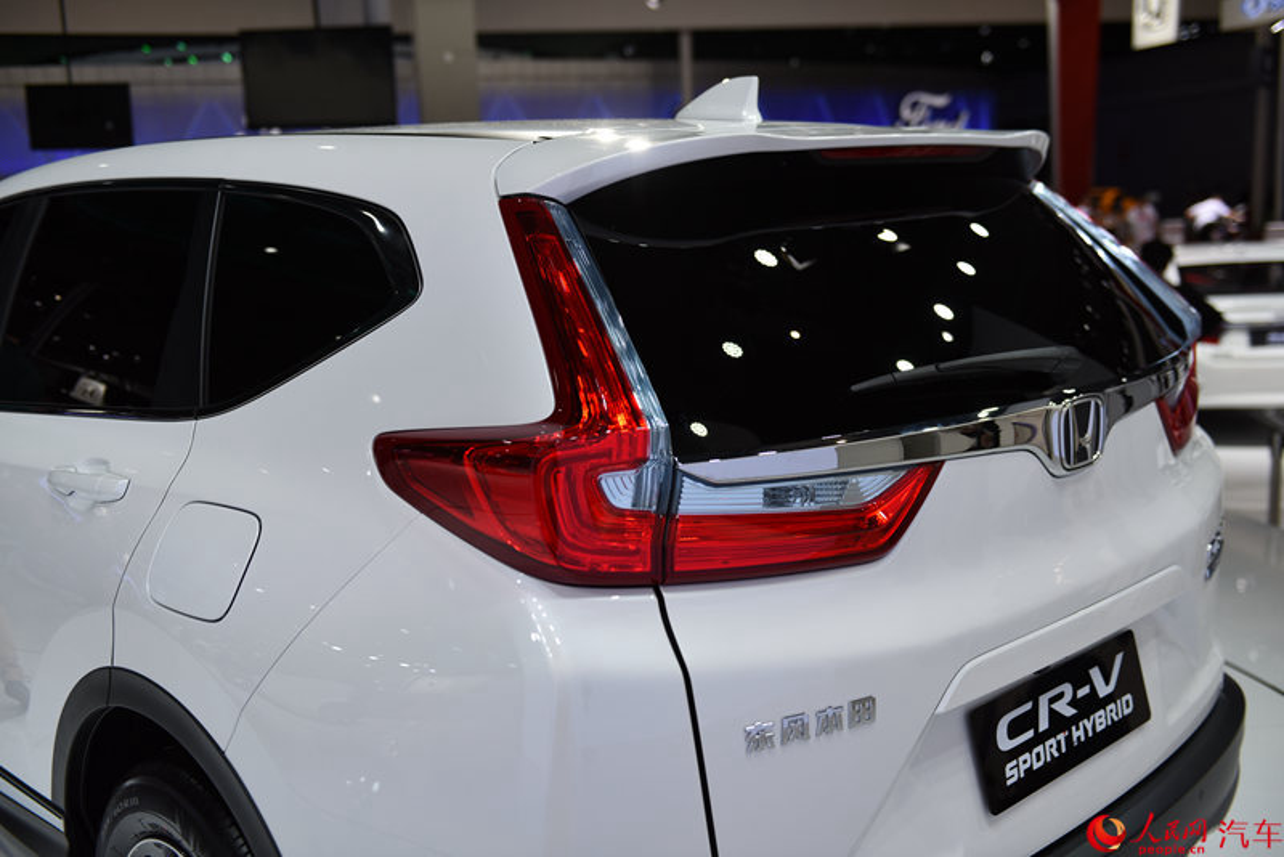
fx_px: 1356
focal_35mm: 38
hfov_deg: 50.7
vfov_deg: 35.1
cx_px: 642
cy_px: 428
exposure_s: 1/500
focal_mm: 38
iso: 200
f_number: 3.2
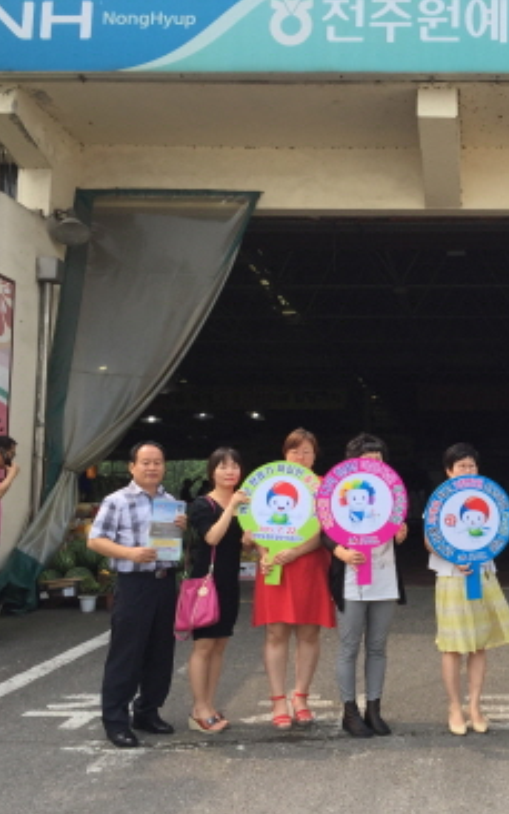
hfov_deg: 29.2
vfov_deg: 47.2
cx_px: 469
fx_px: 931
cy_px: 399
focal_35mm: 42
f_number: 2.2
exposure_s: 1/920
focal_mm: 4.15
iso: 32
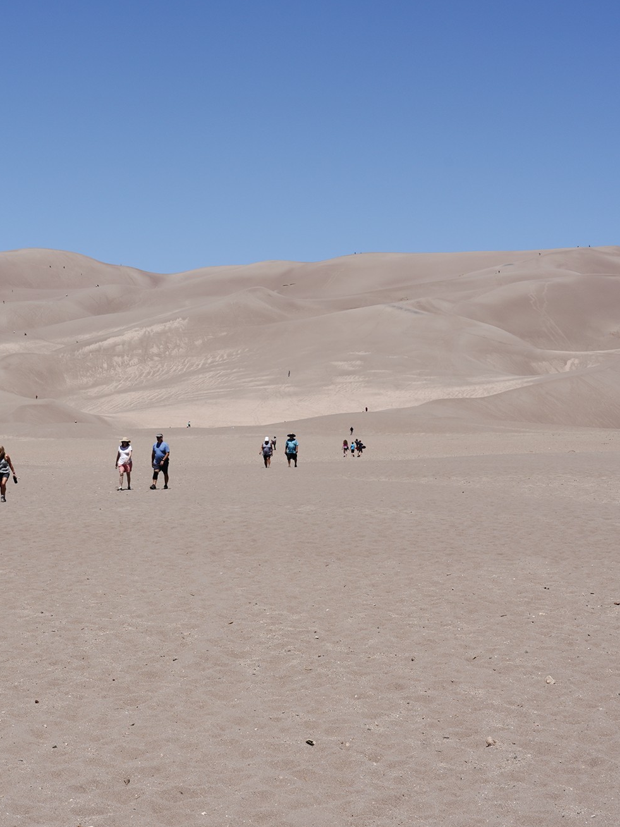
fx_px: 1194
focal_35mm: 50
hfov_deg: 28.7
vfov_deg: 38.2
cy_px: 417
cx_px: 154
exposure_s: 1/160
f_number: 16
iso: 80
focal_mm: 34
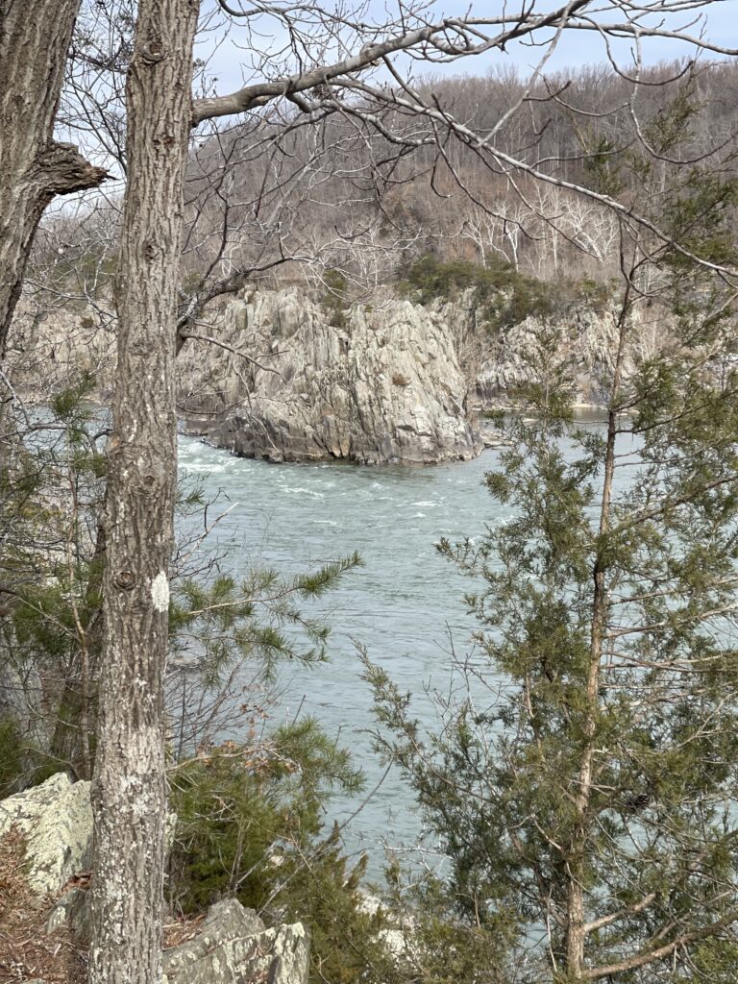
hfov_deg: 22.9
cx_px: 369
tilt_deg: -7.1
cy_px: 492
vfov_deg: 30.3
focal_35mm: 64
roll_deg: +1.0
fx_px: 1819
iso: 20
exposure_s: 1/453
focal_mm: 7.5
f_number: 2.2
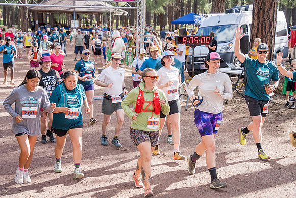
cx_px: 148
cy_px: 99
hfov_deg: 28.8
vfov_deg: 19.5
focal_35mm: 70
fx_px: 576
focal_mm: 70
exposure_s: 1/640
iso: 800
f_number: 5
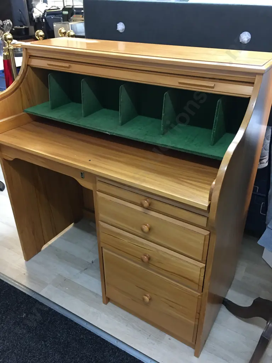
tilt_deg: -29.1
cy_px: 182
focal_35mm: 29
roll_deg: -1.1
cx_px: 136
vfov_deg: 61.7
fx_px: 304
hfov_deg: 48.2
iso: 100
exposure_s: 1/10
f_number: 2.2
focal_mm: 4.15
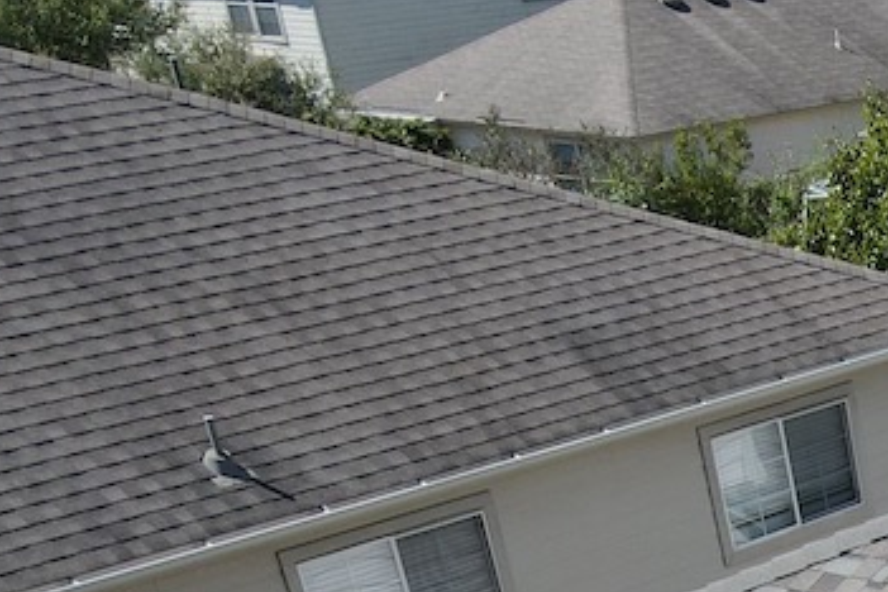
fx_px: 2244
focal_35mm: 91
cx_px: 1581
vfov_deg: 13.0
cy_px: 1199
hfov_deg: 18.0
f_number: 2.8
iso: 100
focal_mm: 4.5
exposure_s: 1/500
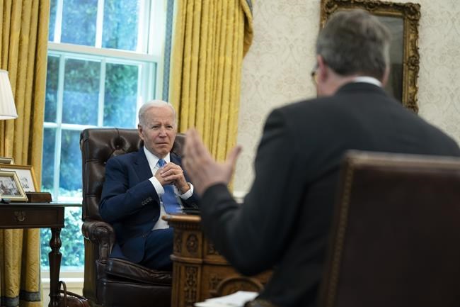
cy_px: 154
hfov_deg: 28.9
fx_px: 894
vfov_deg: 19.4
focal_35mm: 70
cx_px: 230
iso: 2000
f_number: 2.8
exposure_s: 1/400
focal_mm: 70
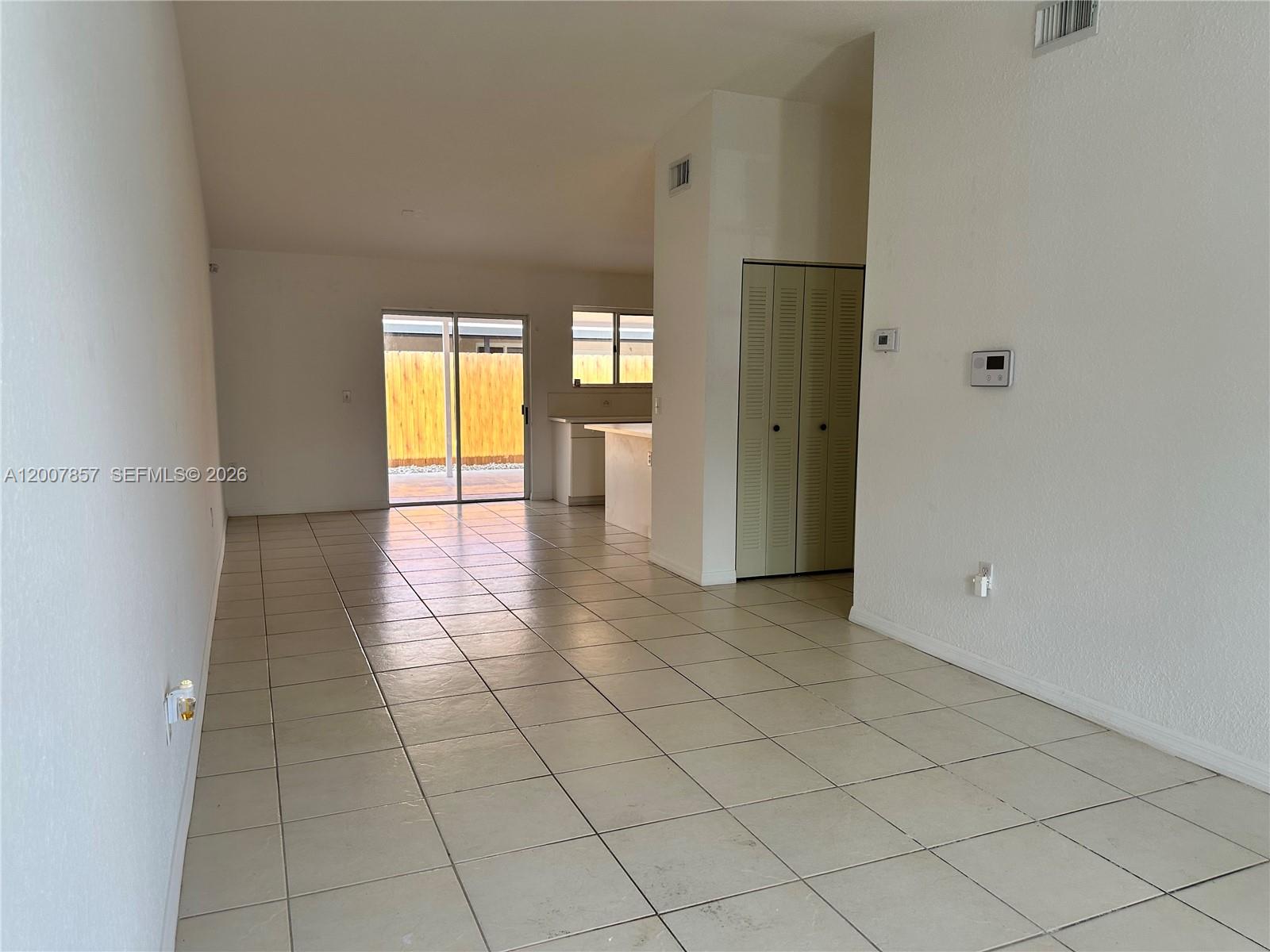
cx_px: 635
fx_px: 881
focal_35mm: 24
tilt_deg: -6.1
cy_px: 476
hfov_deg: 71.6
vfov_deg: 56.8
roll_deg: -1.0
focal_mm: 6.86
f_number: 1.78
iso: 100
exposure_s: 1/147
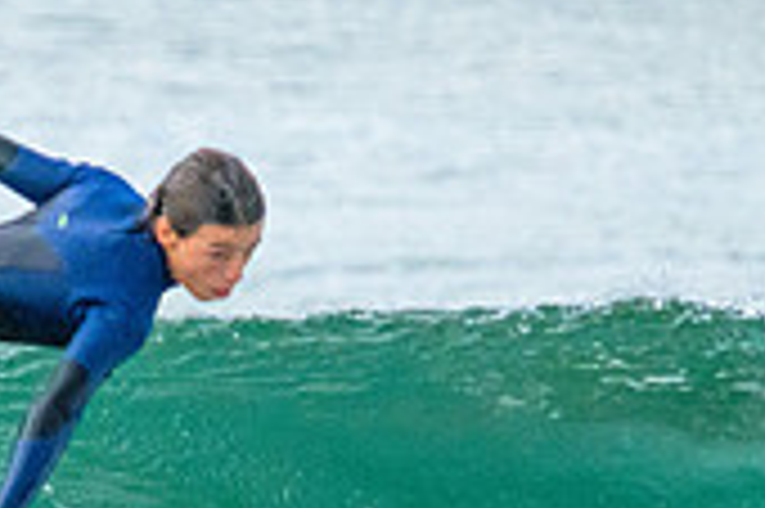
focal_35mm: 2729
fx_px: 57934
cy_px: 591
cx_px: -45
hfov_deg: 0.8
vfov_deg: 0.5
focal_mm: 800
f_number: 11
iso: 7200
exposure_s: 1/1000
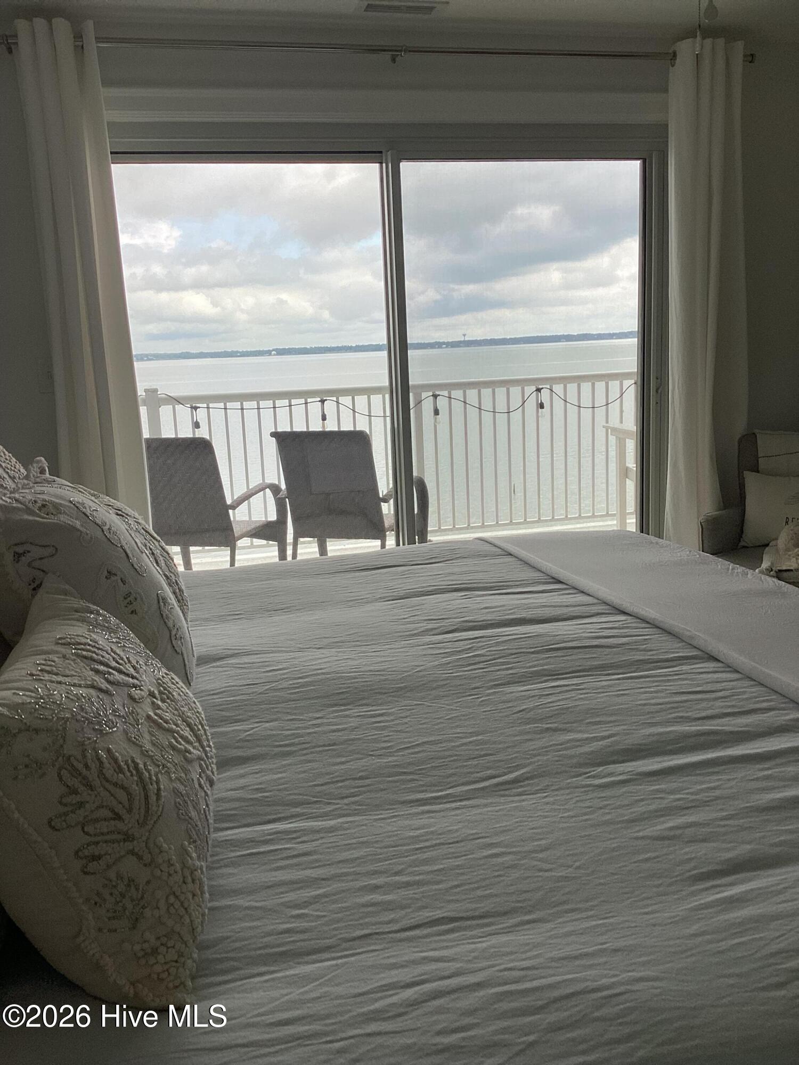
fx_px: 954
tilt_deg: -11.9
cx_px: 400
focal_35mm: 31
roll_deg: +1.6
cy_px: 532
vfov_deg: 58.4
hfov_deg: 45.4
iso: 25
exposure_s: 1/313
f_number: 2.4
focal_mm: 3.3
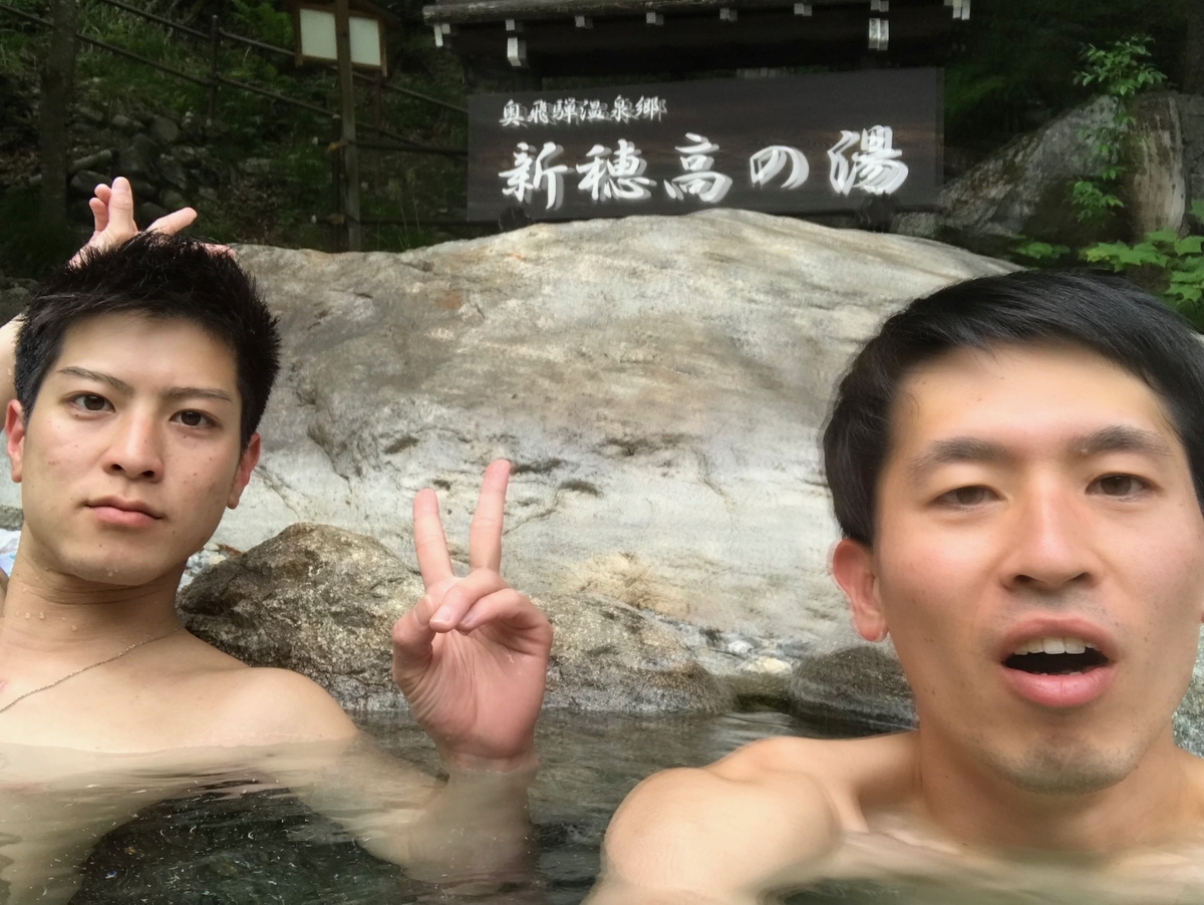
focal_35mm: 32
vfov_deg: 44.2
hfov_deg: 56.8
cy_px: 452
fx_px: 1114
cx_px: 602
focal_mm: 2.87
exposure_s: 1/124
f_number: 2.2
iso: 25
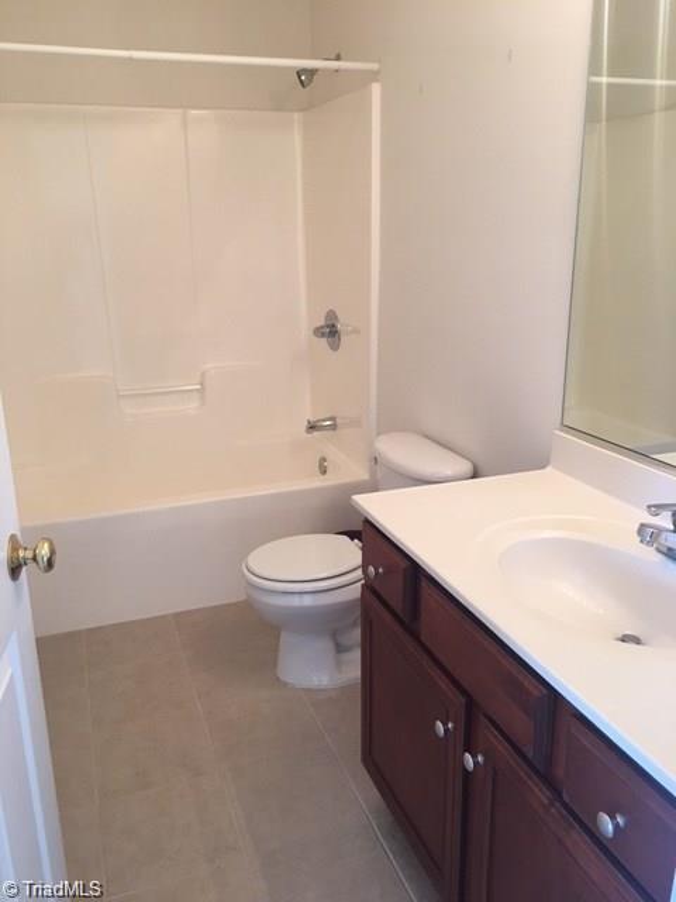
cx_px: 338
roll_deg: +1.1
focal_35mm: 29
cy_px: 451
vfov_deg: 61.7
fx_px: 755
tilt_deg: -16.0
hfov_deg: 48.2
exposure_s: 1/30
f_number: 2.2
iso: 25
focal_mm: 4.15
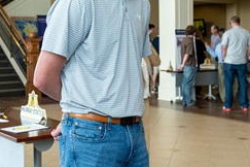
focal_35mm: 74
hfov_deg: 27.3
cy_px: 34
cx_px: 106
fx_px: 514
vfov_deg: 18.3
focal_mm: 24
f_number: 2.8
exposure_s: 1/640
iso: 800
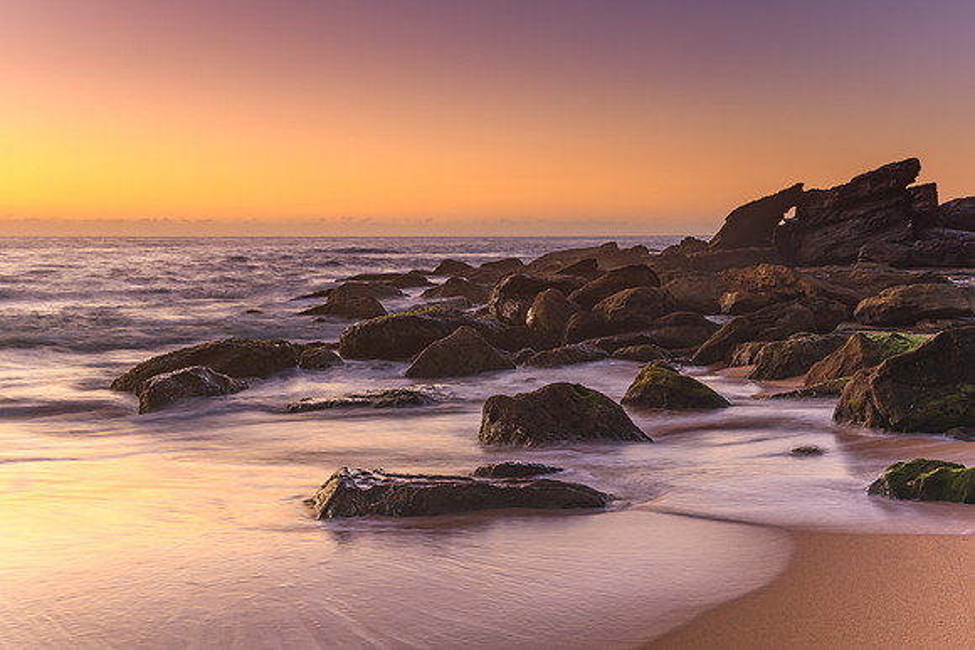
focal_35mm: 43
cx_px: 488
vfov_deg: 31.0
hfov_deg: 45.1
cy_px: 325
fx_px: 1173
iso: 80
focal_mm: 28
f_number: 8
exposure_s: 1.6
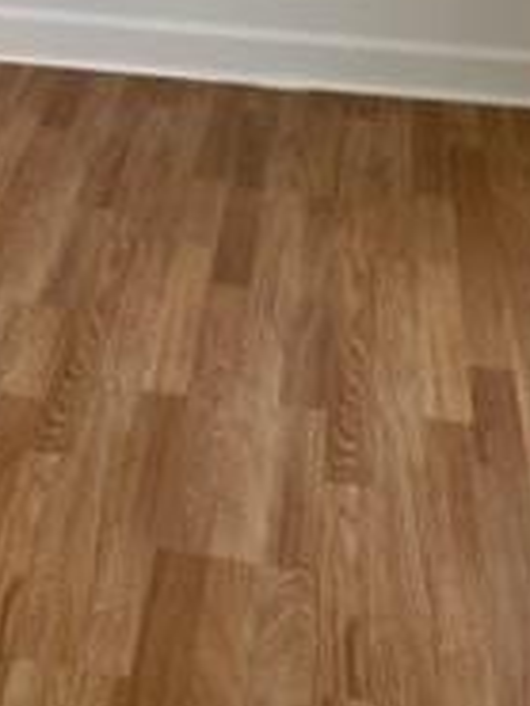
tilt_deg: -7.8
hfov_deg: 15.4
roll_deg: +1.0
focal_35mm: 90
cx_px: -210
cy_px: -301
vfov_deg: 19.4
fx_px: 1835
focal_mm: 5.1
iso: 80
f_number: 1.6
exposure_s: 1/120
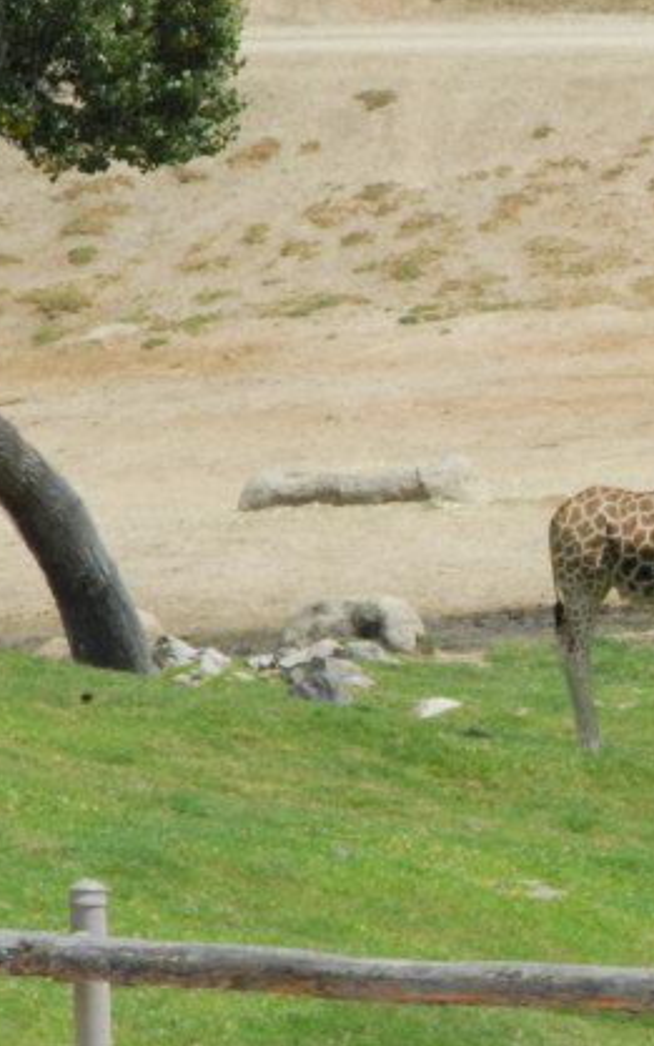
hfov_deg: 2.2
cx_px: 762
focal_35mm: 587
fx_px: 16723
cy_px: 495
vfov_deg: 3.6
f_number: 36
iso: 1100
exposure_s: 1/125
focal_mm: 200
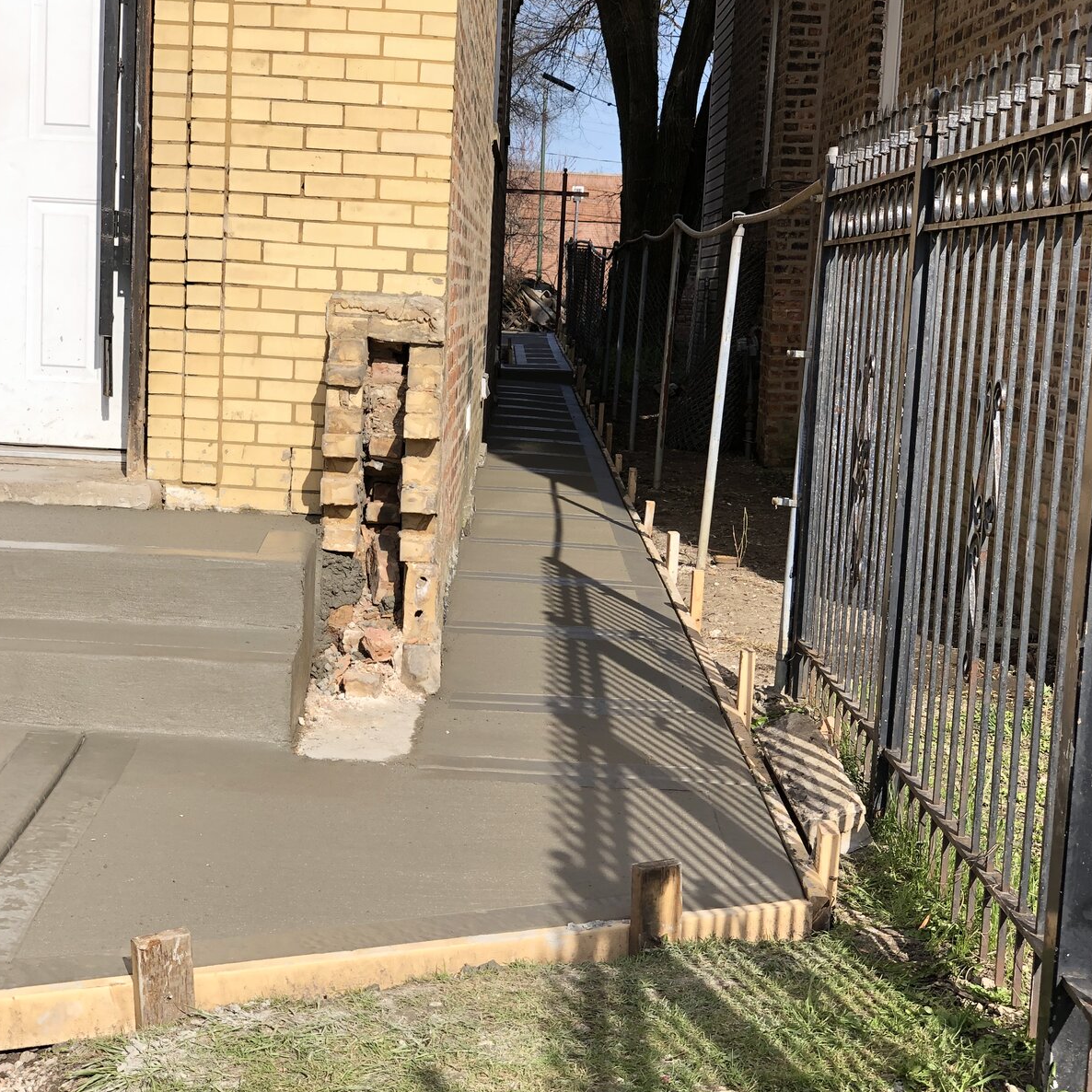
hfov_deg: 27.7
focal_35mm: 62
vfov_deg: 27.7
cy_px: 626
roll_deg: -1.8
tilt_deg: -7.5
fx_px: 2213
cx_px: 542
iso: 16
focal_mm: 6
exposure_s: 1/450
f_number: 2.4
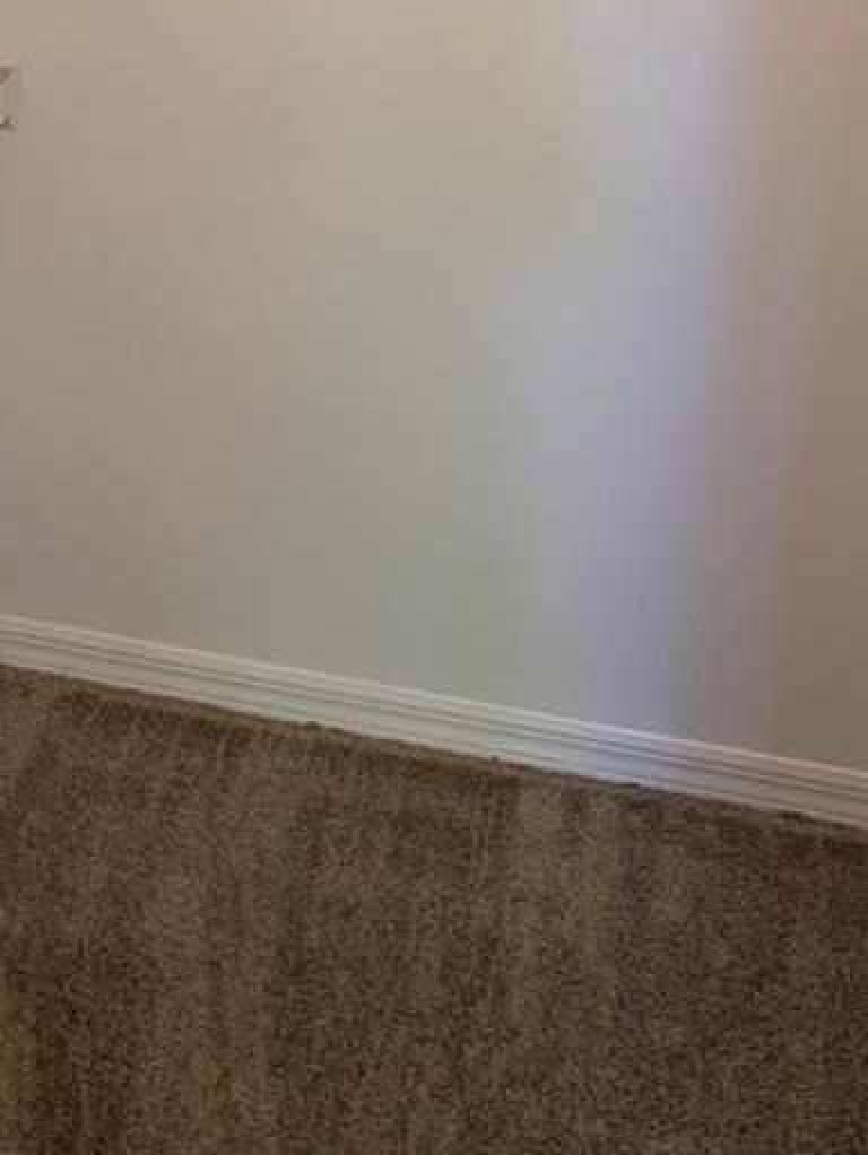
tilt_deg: -12.3
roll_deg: -2.6
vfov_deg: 29.3
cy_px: -38
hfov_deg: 23.8
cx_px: 203
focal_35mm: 61
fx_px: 2037
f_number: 1.8
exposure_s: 1/60
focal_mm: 4.25
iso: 200
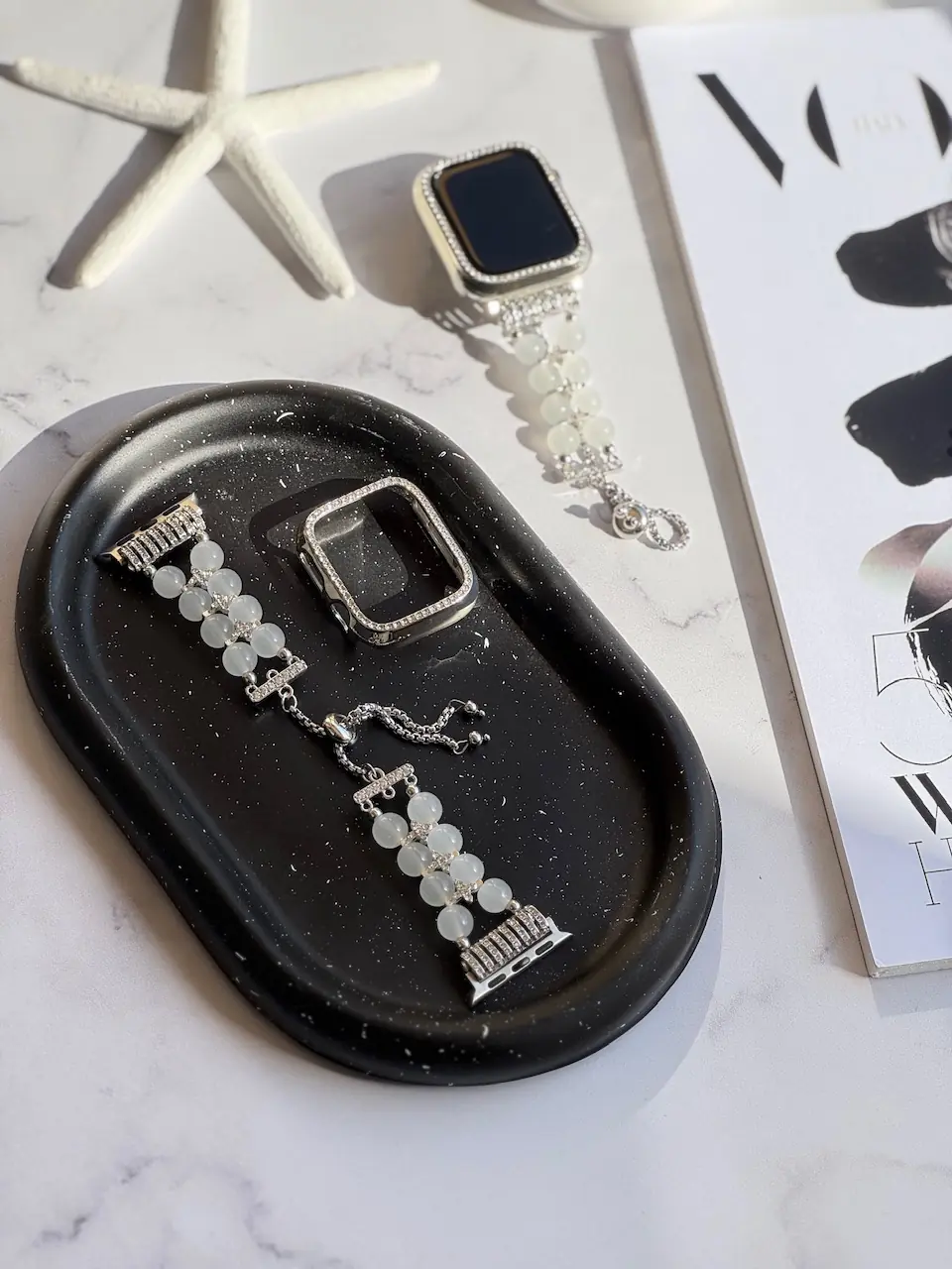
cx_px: 476
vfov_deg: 25.3
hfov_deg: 19.1
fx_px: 2824
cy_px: 634
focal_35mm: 77
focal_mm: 9
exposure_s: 1/230
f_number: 2.8
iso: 25
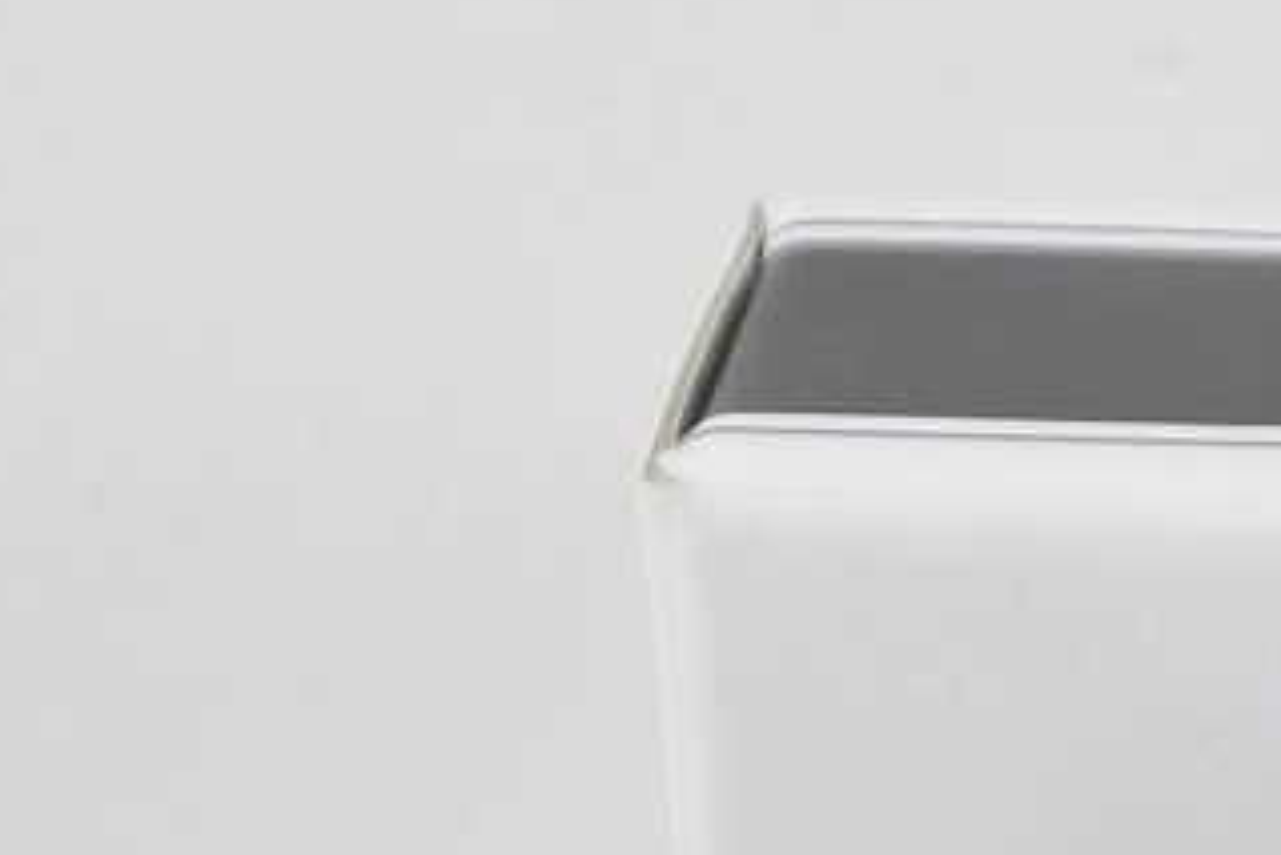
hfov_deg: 8.0
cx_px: 2492
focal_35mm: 245
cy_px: 1431
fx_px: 8721
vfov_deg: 5.5
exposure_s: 1/125
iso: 500
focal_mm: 15.7
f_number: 4.2
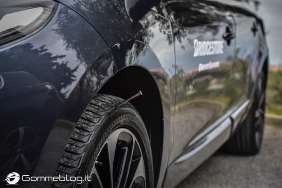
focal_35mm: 70
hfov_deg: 28.8
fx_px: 548
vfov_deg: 19.5
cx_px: 141
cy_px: 94
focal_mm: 70
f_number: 9
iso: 1000
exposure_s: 1/250
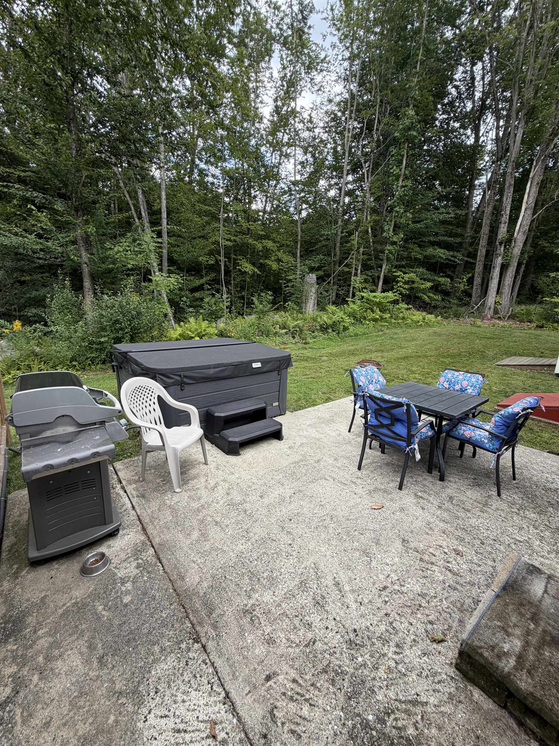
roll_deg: -2.8
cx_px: 280
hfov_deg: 85.7
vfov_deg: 102.1
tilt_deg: -11.9
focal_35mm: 14
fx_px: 301
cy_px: 373
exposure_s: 1/143
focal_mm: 2.22
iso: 40
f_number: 2.2
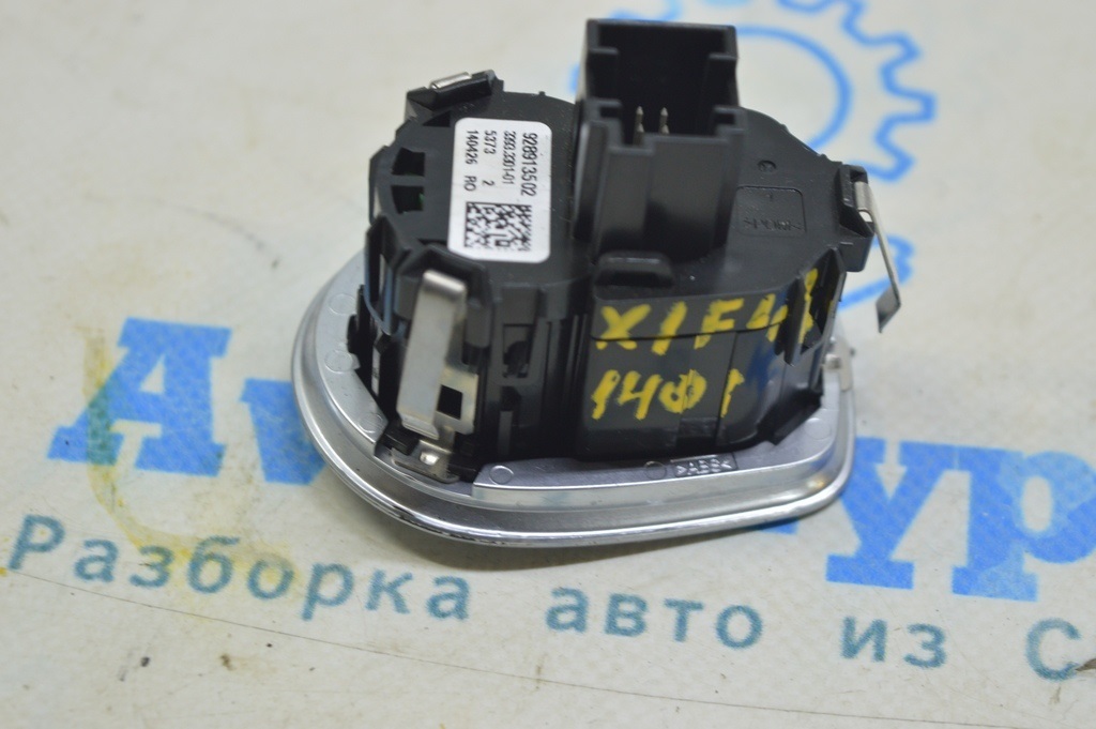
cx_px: 548
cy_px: 364
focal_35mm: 78
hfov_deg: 26.0
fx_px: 2373
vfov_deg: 17.5
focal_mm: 52
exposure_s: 1/20
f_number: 5.6
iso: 400
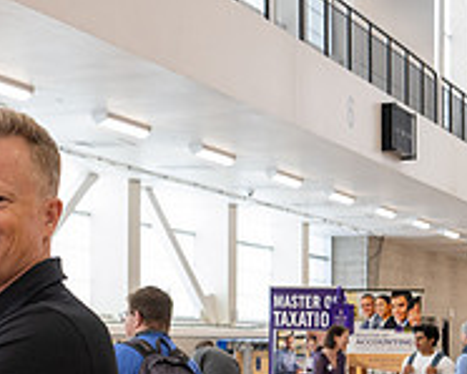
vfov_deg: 14.3
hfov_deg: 17.4
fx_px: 1480
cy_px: 312
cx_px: -38
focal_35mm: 107
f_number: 4
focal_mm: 30
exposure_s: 1/100
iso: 800
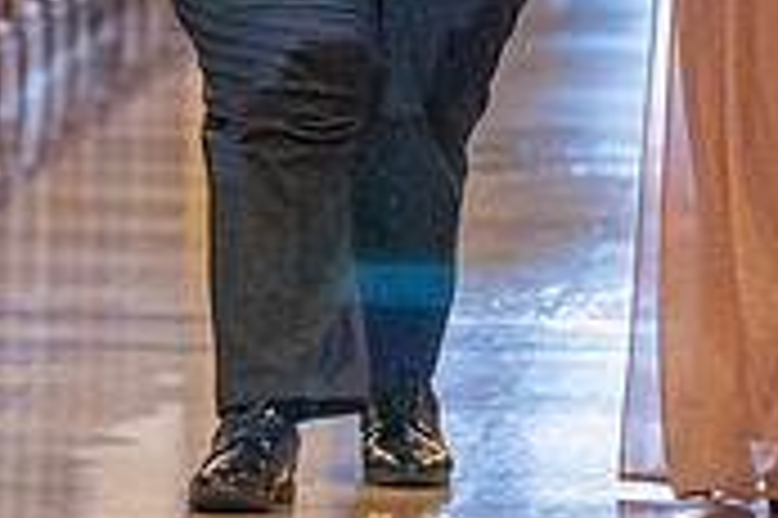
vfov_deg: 1.7
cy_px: -315
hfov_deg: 2.5
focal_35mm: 824
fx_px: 17790
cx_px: 574
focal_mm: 200
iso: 1600
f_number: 3.5
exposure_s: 1/200
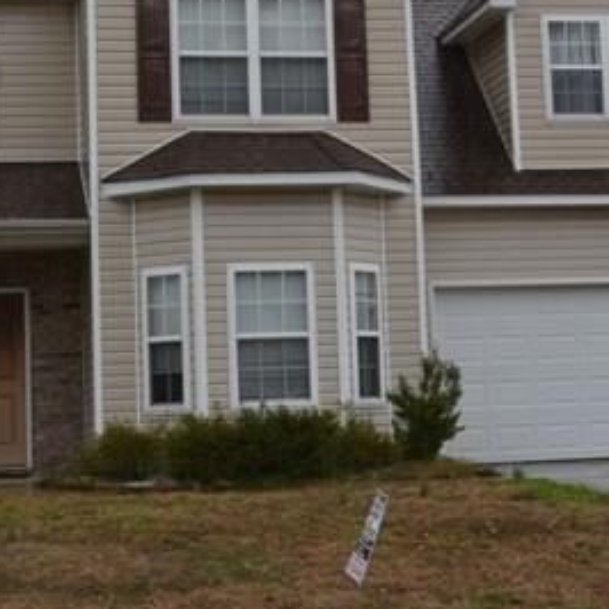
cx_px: 318
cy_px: 143
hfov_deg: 20.2
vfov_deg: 20.0
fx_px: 1712
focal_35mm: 86
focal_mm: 28
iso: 160
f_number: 5.6
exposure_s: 1/125
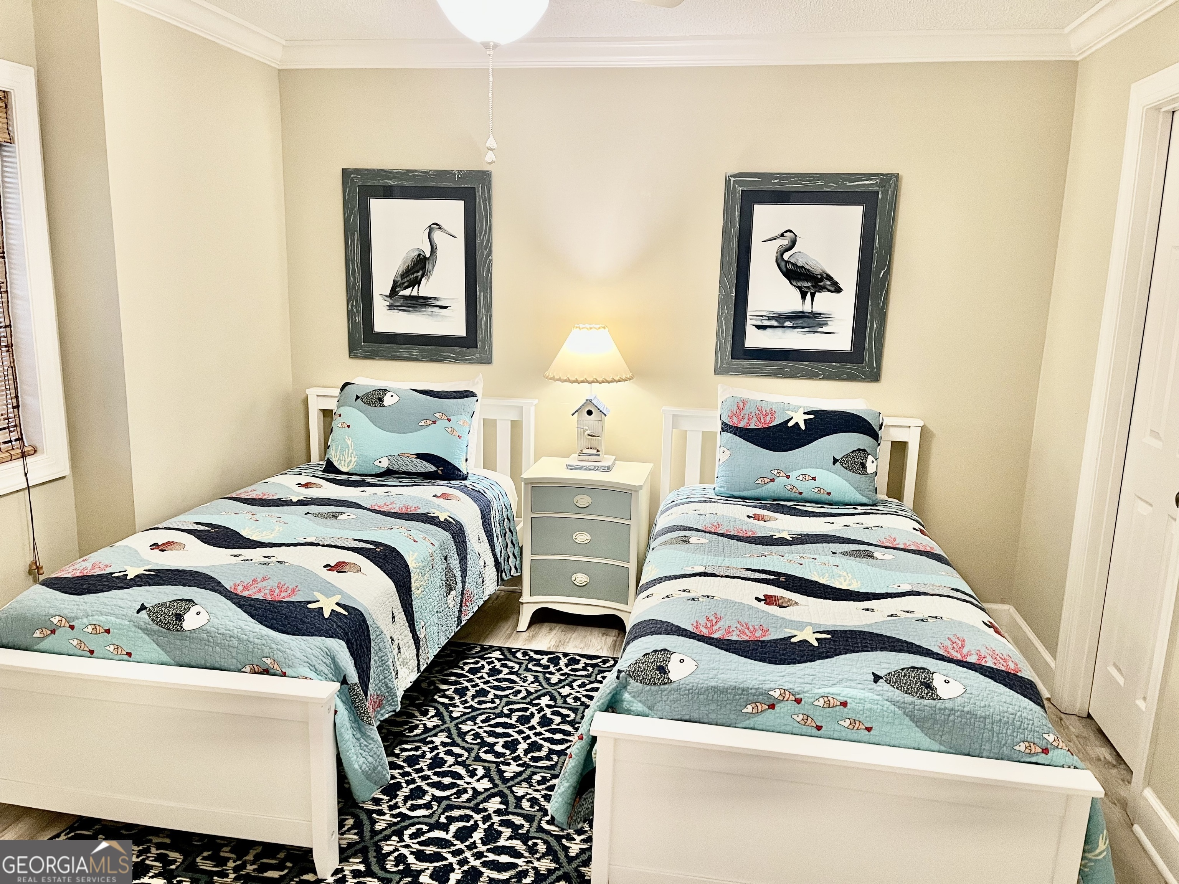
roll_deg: -0.9
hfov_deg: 67.3
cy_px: 442
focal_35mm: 26
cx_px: 590
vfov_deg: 53.1
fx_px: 886
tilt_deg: -12.0
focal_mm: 5.1
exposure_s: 1/60
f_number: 1.6
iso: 250
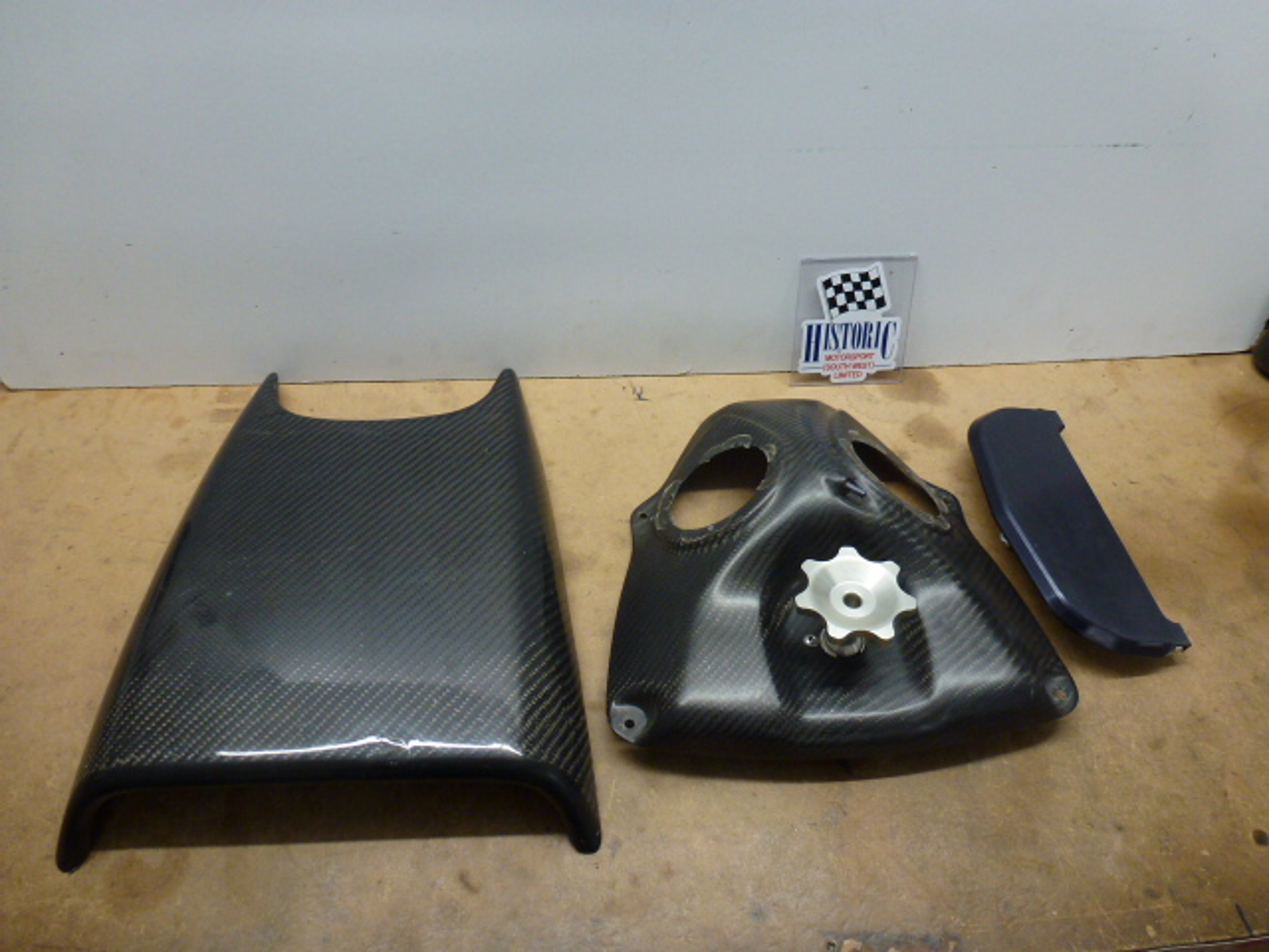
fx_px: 880
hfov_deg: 71.6
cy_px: 476
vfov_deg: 56.8
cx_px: 634
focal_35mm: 24
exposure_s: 1/60
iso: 200
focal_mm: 4.3
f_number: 3.3
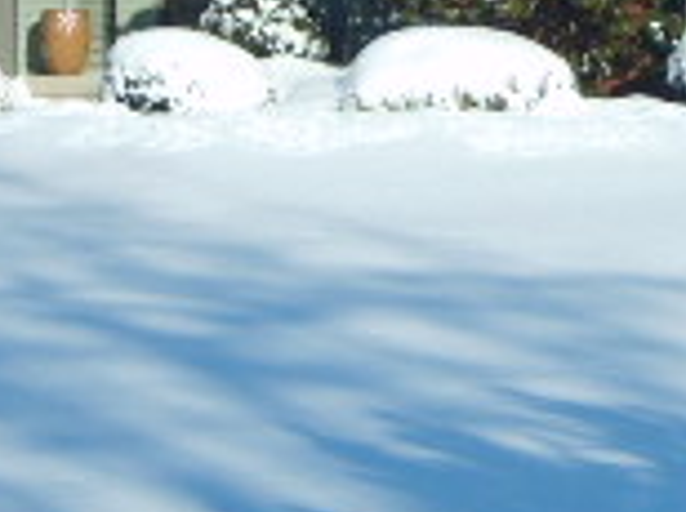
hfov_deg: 11.0
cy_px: 9
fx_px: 3542
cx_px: 548
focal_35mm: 179
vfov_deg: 8.2
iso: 50
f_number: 7.7
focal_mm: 7.2
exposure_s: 1/180
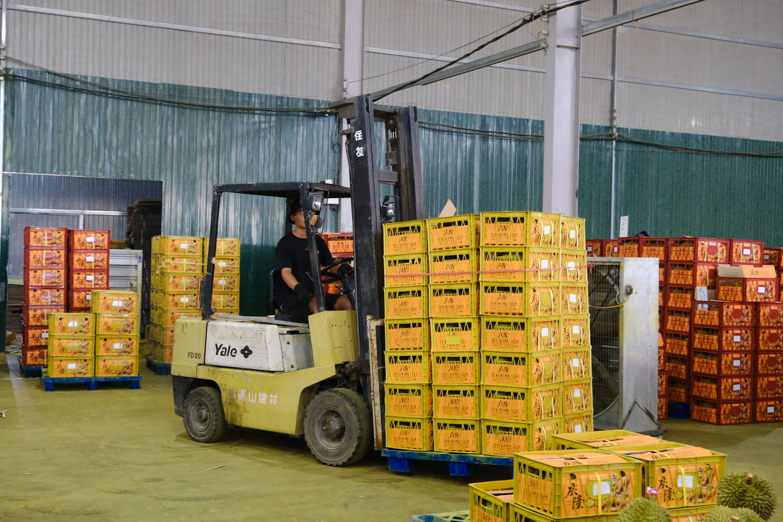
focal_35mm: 42
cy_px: 263
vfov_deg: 31.9
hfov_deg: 46.4
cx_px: 390
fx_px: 913
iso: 6400
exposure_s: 1/100
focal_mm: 27.5
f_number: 4.5
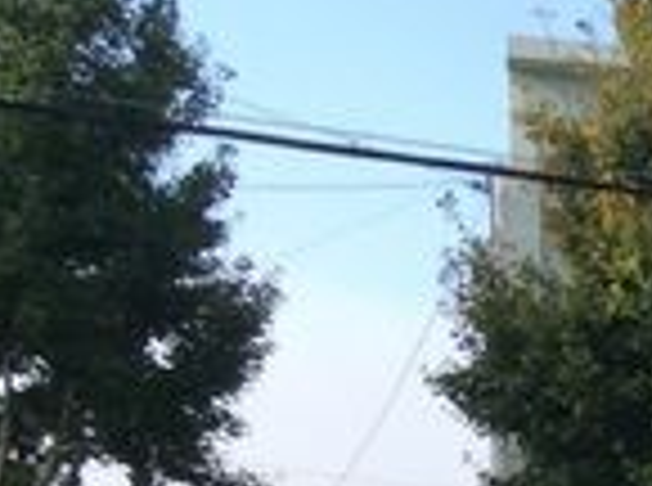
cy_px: 990
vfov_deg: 8.8
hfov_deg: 11.6
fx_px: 2987
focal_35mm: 159
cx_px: 1162
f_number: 2.4
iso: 32
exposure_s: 1/689
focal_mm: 3.3
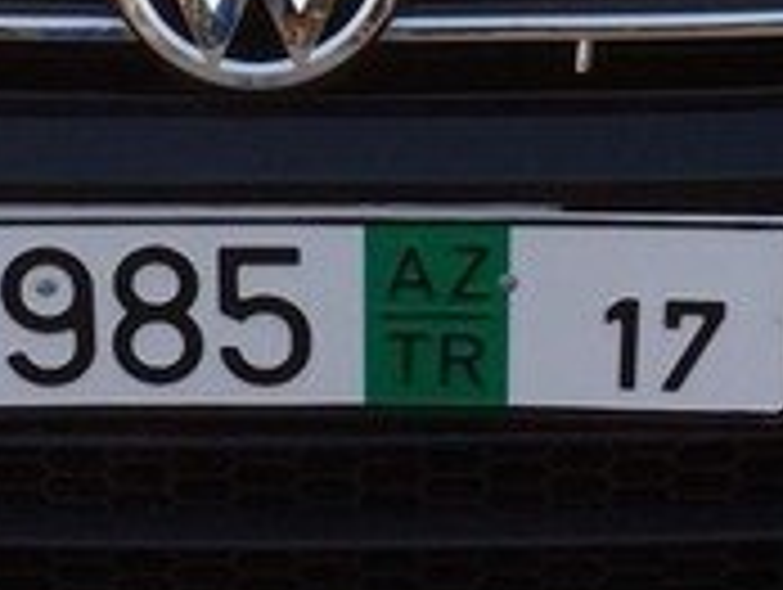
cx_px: 297
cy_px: -327
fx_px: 2492
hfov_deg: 17.8
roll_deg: -0.1
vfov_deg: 12.7
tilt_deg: -17.1
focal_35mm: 110
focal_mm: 4.15
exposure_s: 1/120
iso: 32
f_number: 2.2
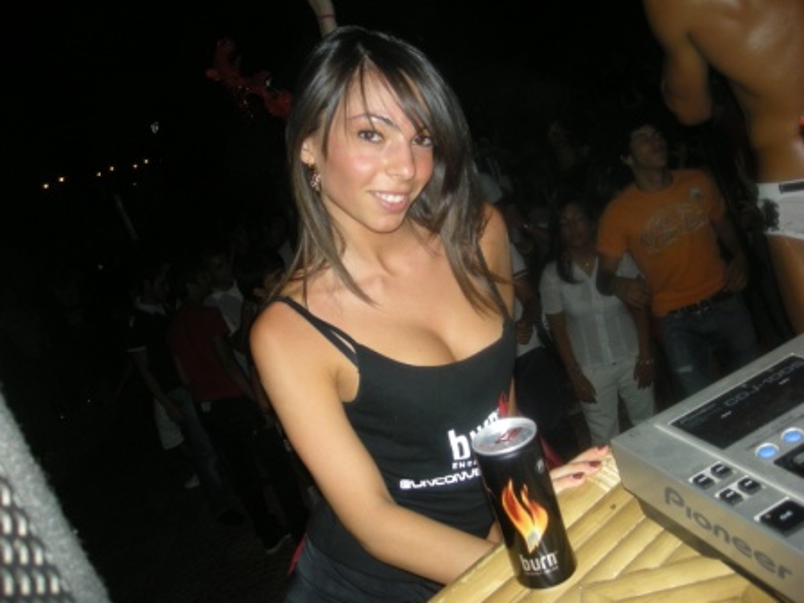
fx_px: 813
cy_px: 302
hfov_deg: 52.6
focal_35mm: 35
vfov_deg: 40.7
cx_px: 402
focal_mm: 5.7
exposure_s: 1/60
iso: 90
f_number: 2.8
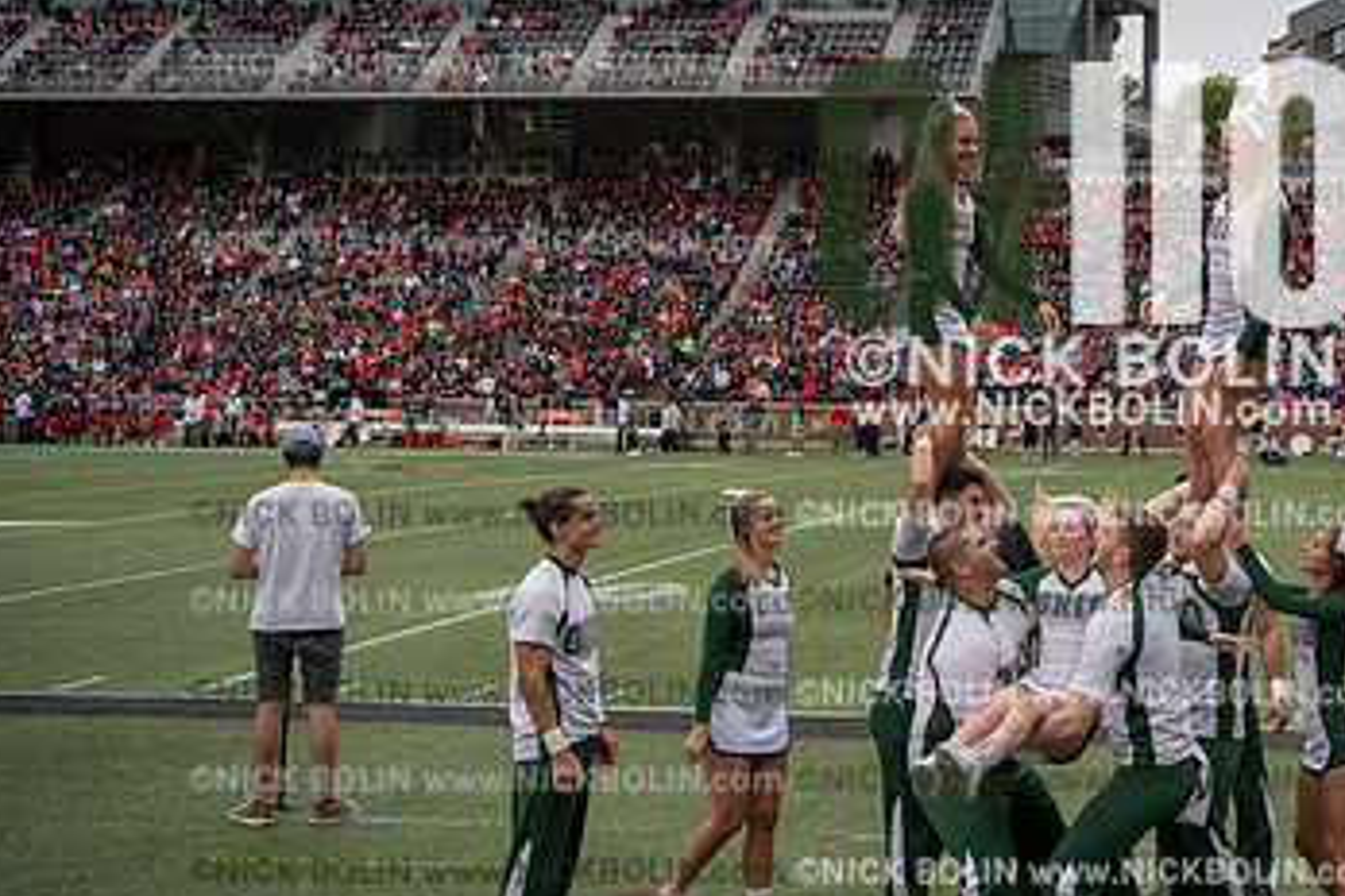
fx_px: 2241
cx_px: 1090
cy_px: 245
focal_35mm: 60
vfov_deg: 22.4
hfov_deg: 32.4
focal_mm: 36
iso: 250
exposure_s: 1/1000
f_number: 3.5
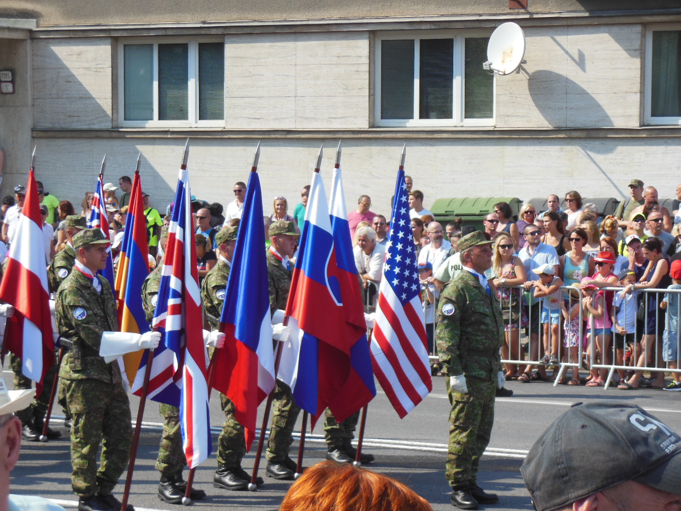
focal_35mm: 98
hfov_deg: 20.0
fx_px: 1928
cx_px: 340
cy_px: 256
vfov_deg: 15.1
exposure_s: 1/500
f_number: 4.7
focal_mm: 17.5
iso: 125
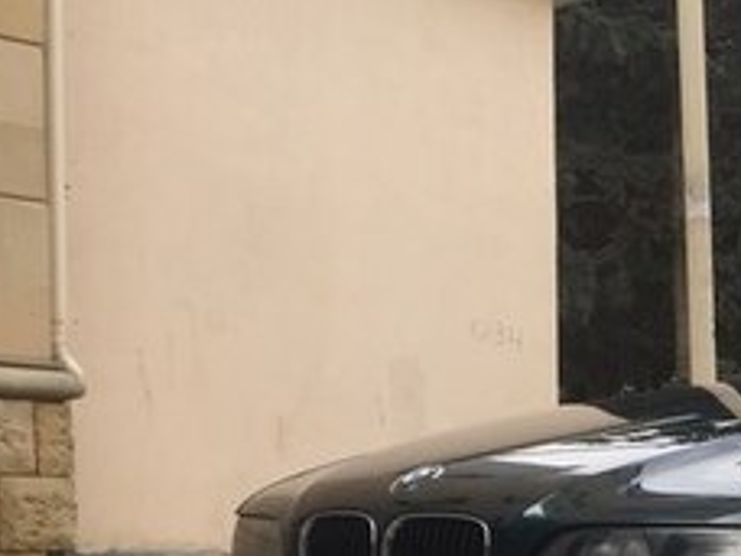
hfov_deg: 21.1
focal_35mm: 84
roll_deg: -1.3
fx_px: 1798
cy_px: 649
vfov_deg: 16.9
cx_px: 972
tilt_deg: -4.5
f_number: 2.2
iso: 32
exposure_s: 1/359
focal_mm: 4.15
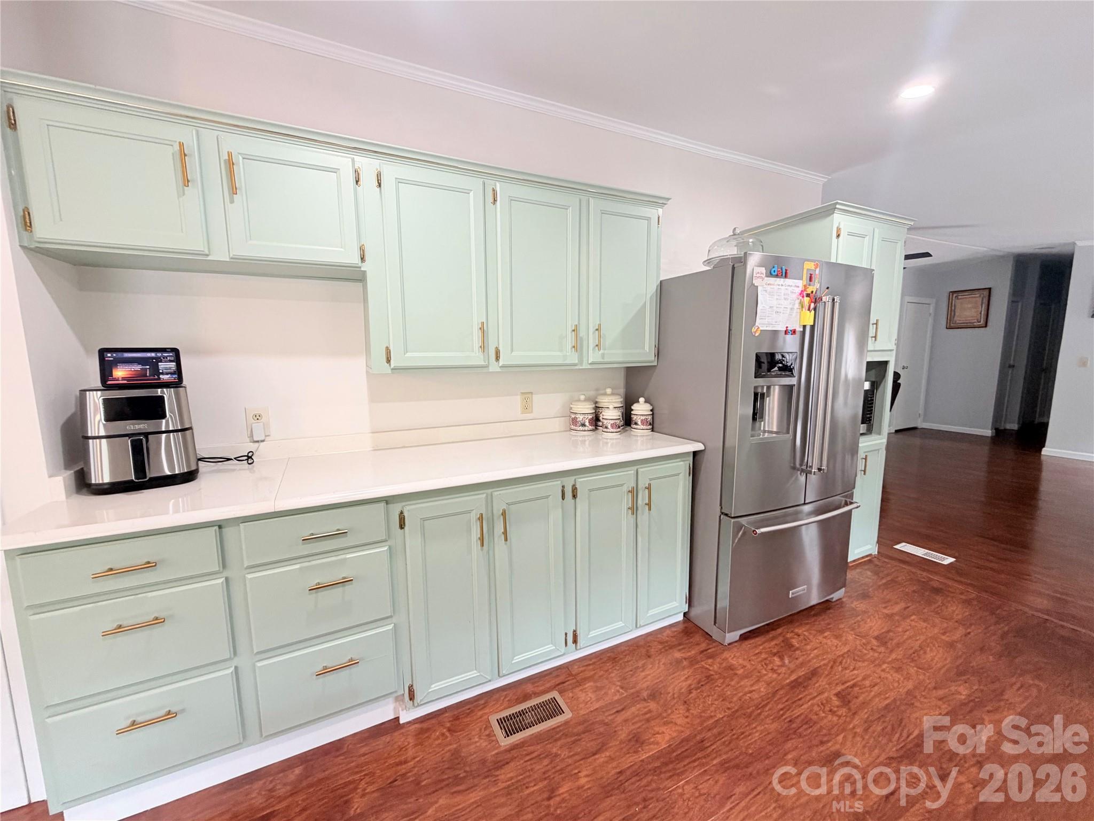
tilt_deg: -8.7
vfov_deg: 85.7
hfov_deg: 102.1
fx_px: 442
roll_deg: +0.9
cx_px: 547
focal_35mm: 14
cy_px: 410
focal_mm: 2.22
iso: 200
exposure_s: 1/60
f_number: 2.2
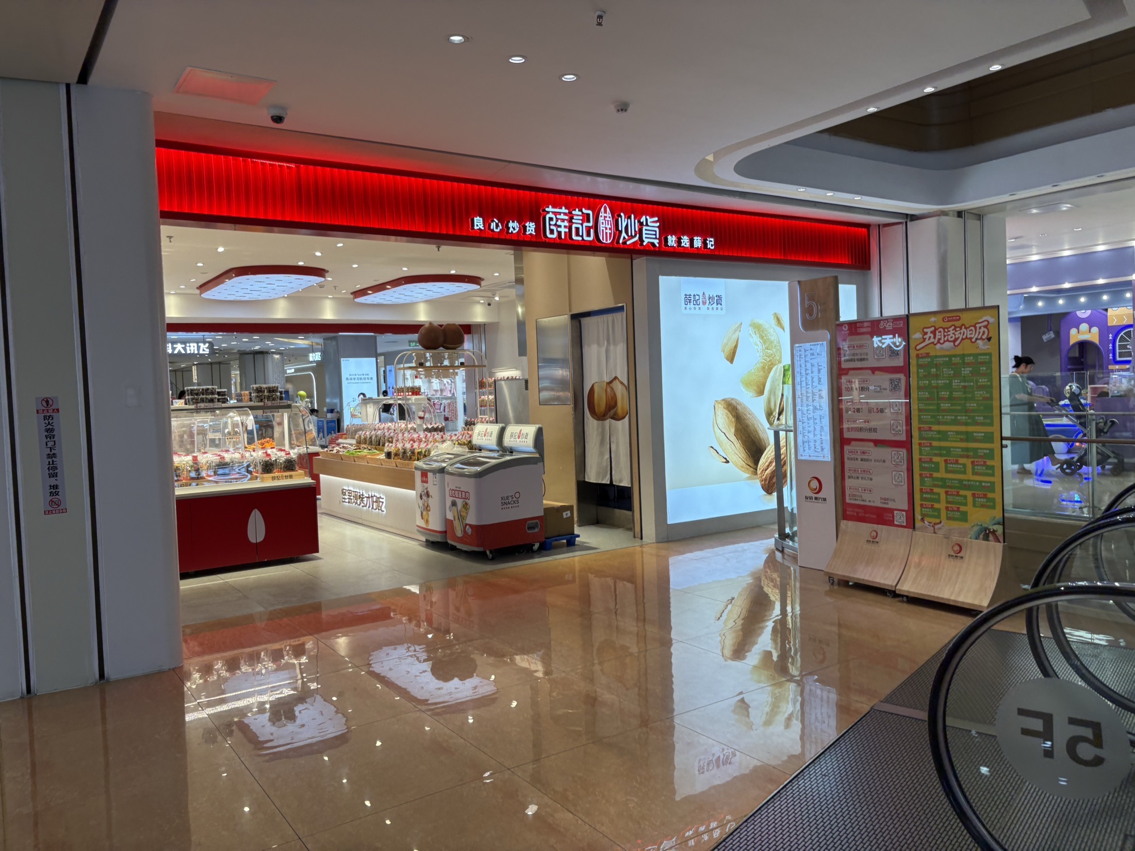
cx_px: 568
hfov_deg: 67.3
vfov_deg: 53.1
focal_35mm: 26
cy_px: 426
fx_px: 852
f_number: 1.6
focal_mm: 5.96
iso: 32
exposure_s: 1/122
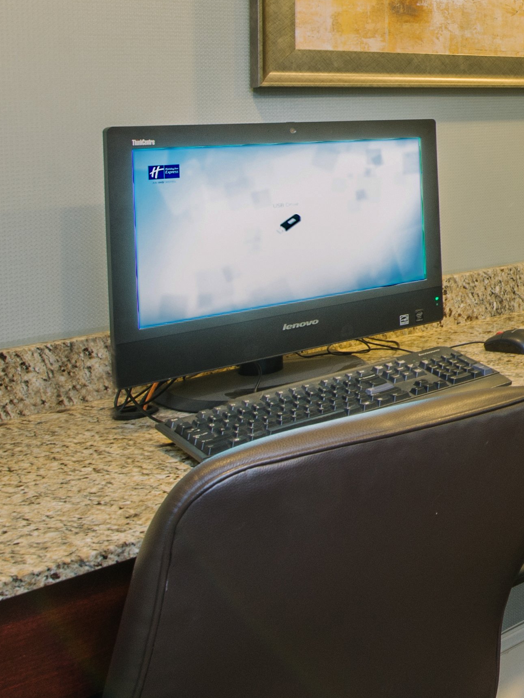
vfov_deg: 38.6
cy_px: 123
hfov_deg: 23.4
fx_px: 949
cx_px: 824
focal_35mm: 47
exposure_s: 1/1.67
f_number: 9
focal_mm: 14
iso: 200
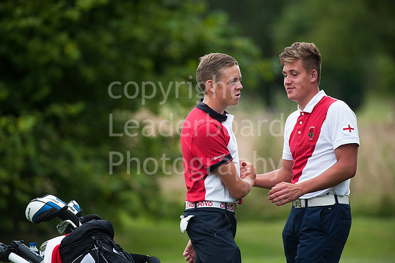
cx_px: 198
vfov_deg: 4.6
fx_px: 3290
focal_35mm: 300
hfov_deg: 6.9
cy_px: 132
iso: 800
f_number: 4
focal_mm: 300
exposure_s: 1/1250
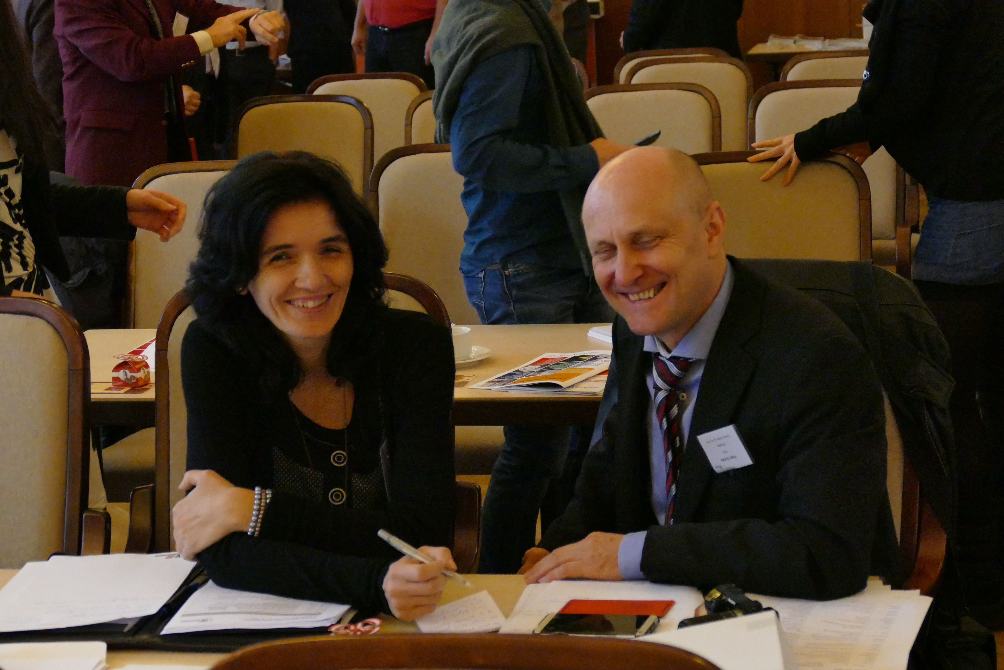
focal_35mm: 76
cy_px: 335
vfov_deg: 17.9
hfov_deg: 26.7
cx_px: 502
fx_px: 2119
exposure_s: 1/100
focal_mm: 27.88
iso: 3200
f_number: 3.7
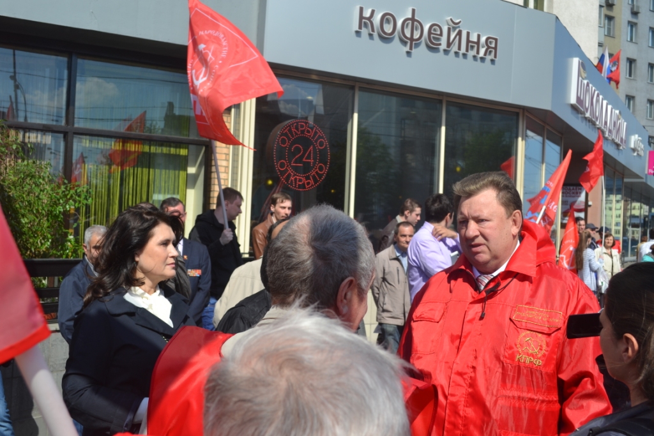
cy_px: 218
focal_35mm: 42
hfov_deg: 46.4
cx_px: 327
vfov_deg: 31.9
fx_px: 763
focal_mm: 28
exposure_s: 1/250
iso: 100
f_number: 8
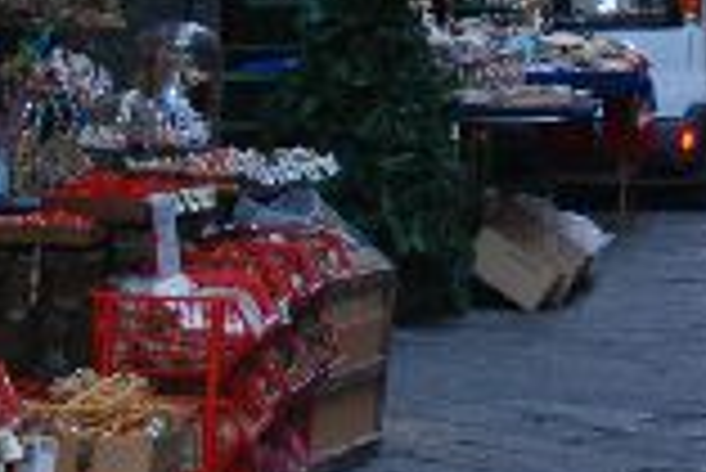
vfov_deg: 6.0
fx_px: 4349
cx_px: 1025
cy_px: -632
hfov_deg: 9.1
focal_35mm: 222
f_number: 4
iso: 280
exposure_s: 1/60
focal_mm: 29
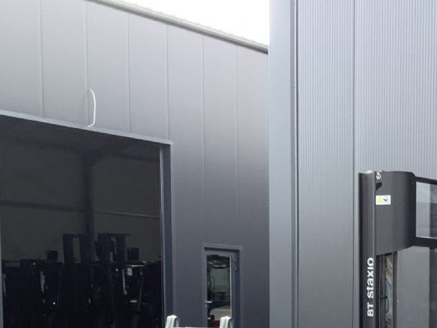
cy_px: 392
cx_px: 443
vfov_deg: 18.6
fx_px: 947
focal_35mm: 75
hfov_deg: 24.7
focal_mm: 3.3
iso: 25
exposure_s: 1/237
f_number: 2.4
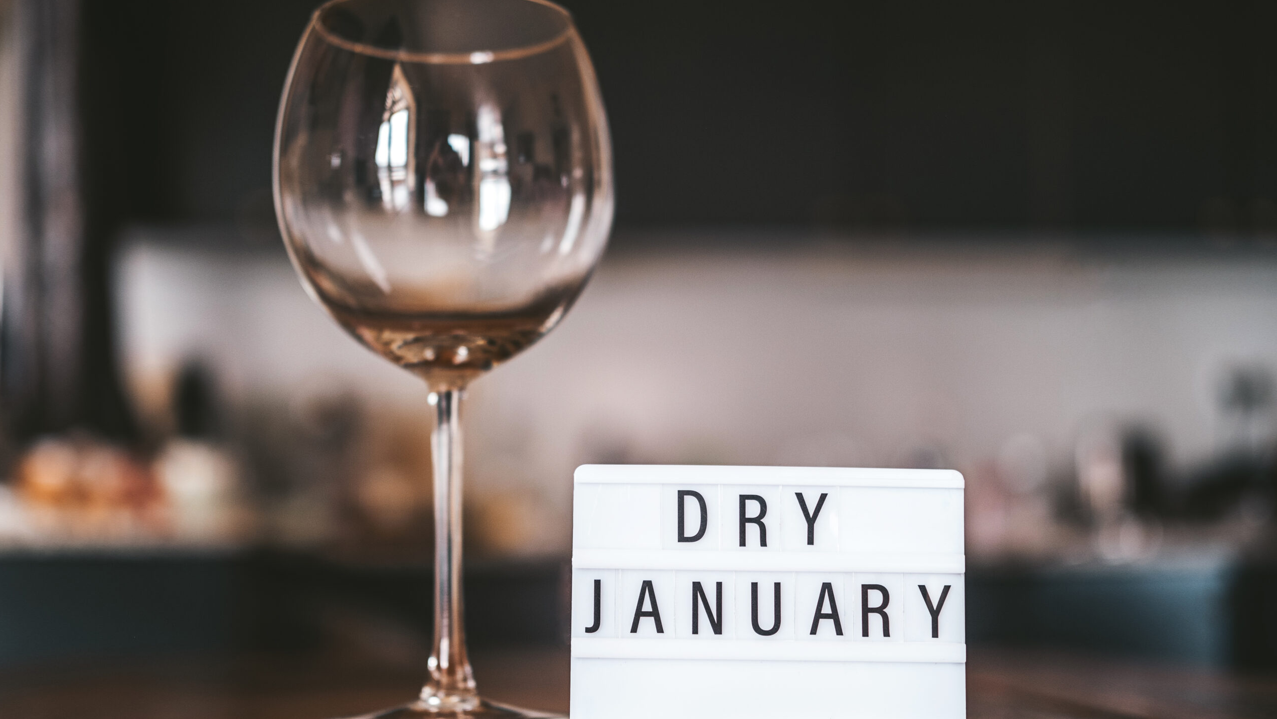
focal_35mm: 56
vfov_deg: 21.4
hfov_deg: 37.2
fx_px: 1896
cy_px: 409
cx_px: 634
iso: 320
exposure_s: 1/125
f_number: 2
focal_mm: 35
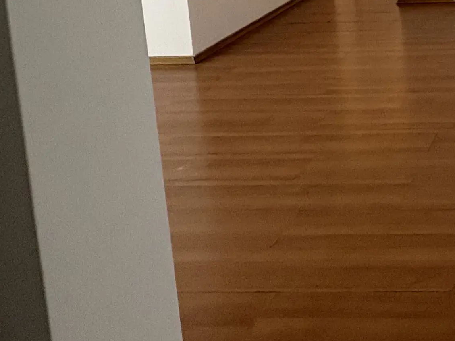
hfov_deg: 31.0
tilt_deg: -4.5
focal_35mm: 50
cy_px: -108
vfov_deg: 25.0
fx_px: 657
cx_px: 570
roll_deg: +2.6
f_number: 2.2
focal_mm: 2.22
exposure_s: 1/60
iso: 250
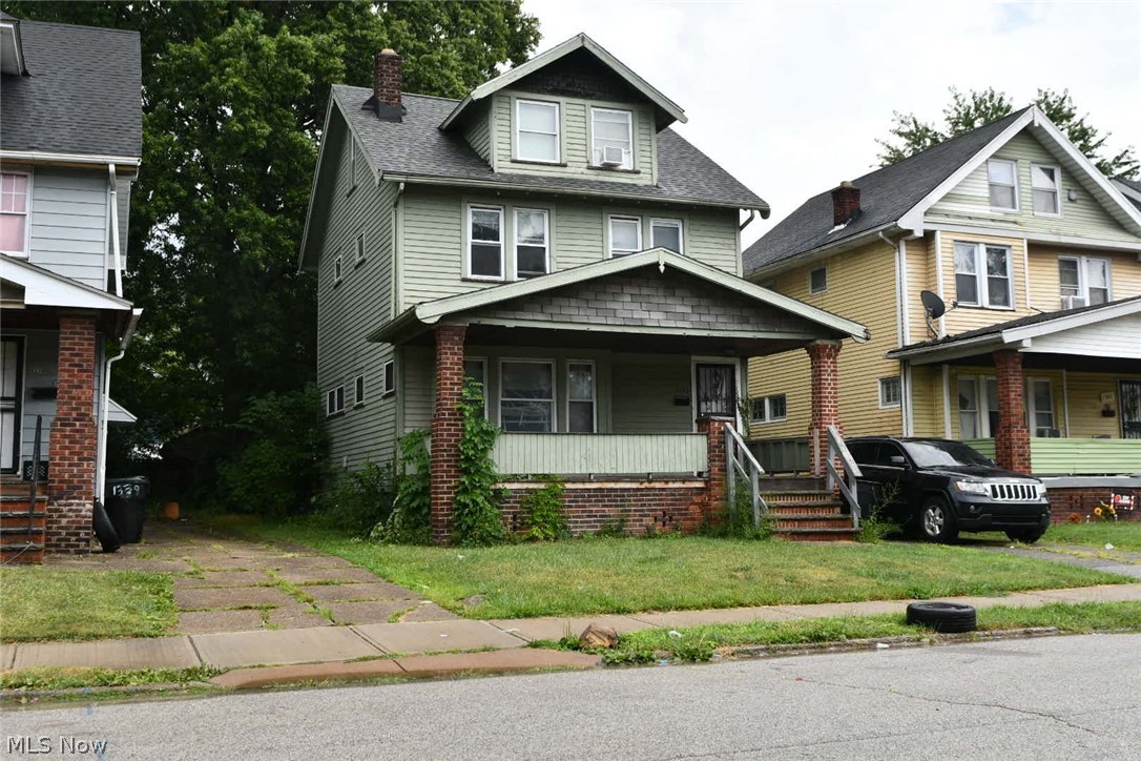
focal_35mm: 36
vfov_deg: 36.9
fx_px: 1141
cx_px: 570
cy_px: 380
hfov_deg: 53.1
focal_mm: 24
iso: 140
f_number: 8
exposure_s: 1/250
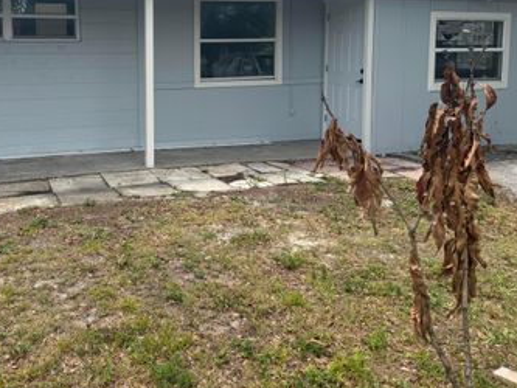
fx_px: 538
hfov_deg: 50.4
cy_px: 102
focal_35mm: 36
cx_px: 172
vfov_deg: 38.7
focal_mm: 6.76
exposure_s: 1/3425
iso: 80
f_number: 1.78
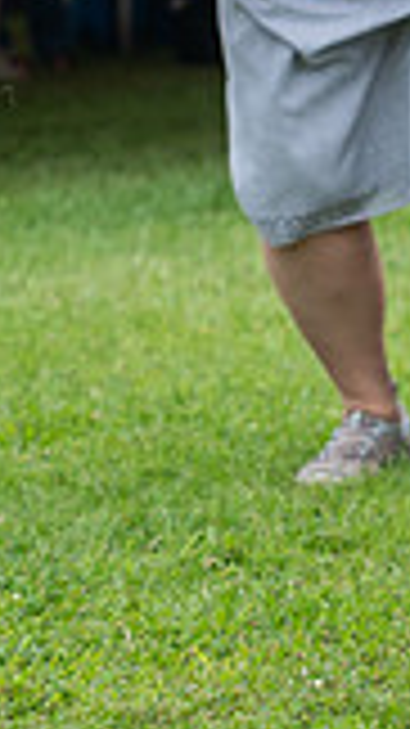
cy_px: 122
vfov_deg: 7.1
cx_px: 1250
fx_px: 5901
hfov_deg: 3.9
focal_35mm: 305
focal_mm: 70
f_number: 3.5
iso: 160
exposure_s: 1/640
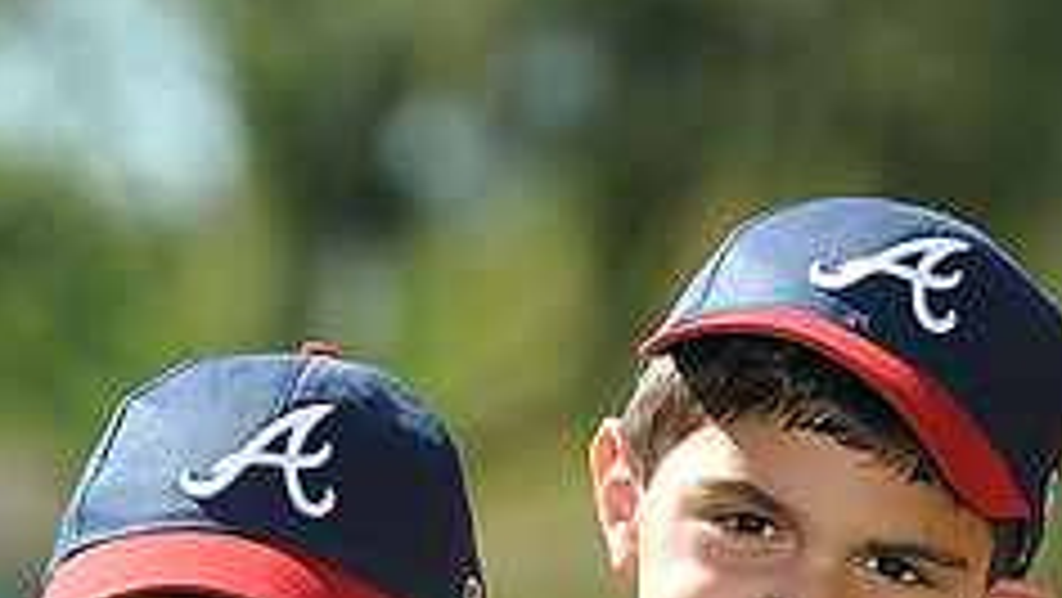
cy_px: 778
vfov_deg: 2.9
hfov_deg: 5.1
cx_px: 639
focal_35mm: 424
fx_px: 11945
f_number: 4.5
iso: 200
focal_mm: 165
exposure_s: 1/640
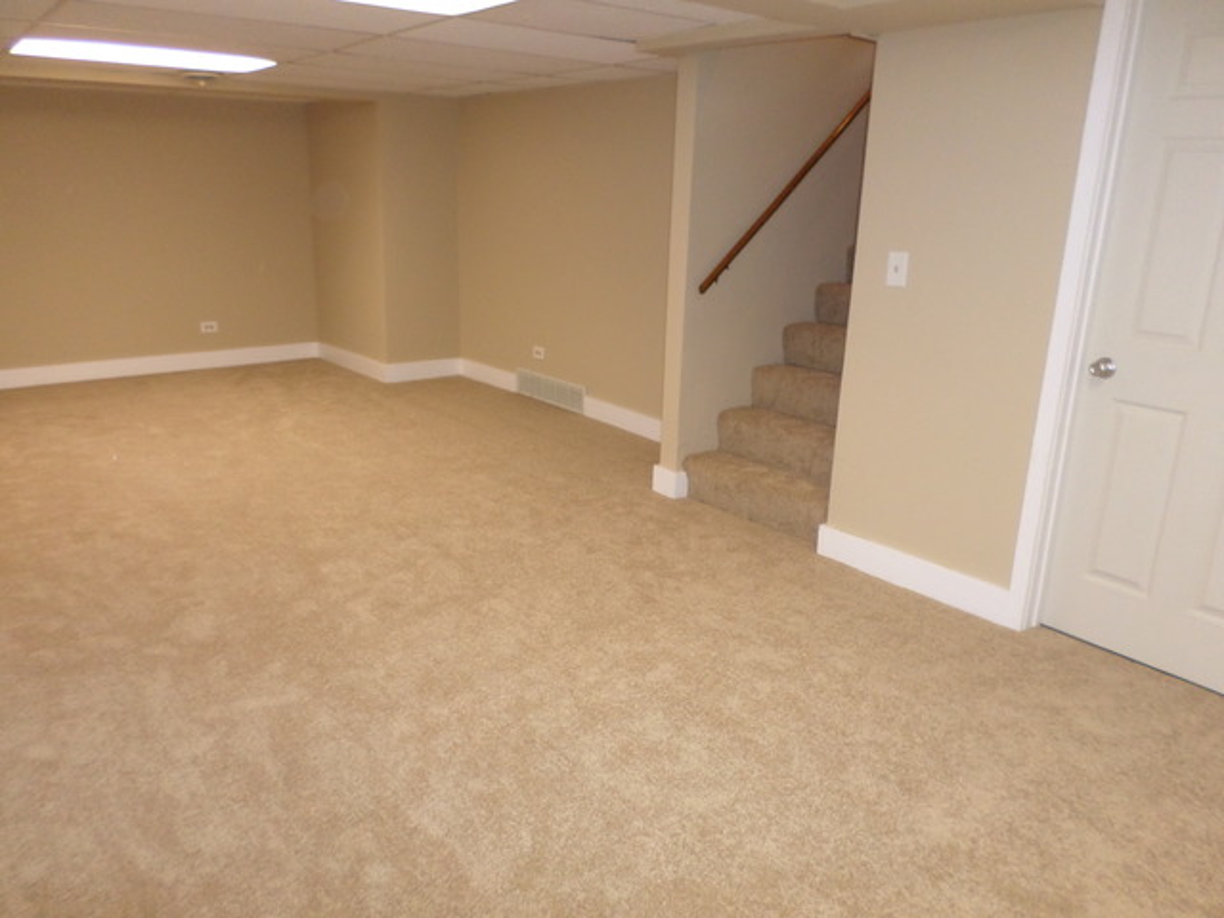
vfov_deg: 54.9
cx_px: 612
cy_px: 459
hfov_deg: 69.4
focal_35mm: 25
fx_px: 884
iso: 200
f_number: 2.5
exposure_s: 1/30
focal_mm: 4.5
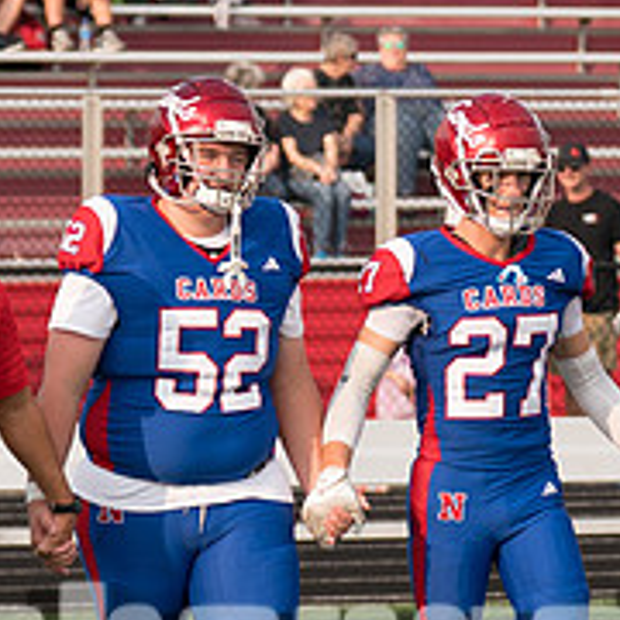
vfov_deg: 4.7
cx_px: 453
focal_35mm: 376
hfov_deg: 4.7
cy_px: 350
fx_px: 7619
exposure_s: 1/1000
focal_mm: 79
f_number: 3.2
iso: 100
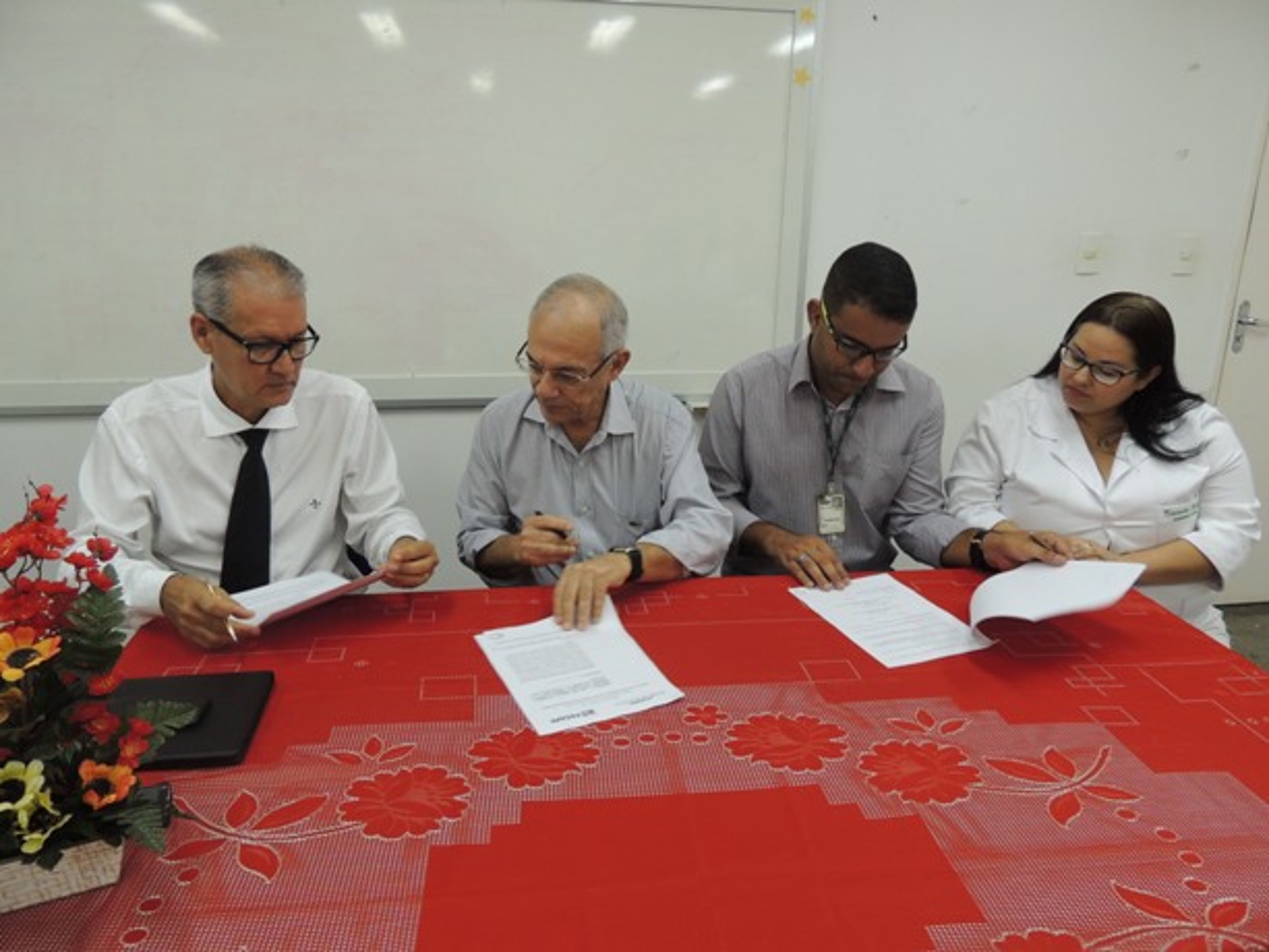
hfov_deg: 71.6
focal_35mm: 24
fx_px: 880
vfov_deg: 56.8
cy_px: 476
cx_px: 634
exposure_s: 1/60
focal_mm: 4.3
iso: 220
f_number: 3
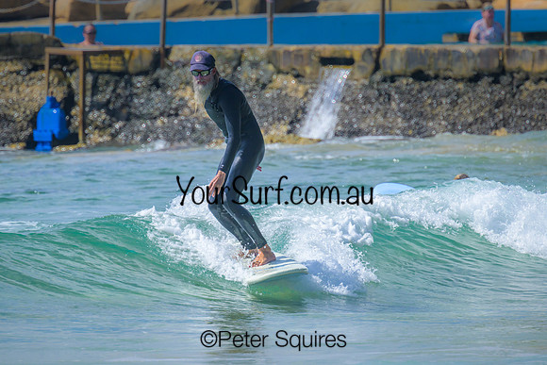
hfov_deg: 2.4
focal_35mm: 873
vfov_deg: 1.6
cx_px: 278
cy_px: 180
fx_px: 13274
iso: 800
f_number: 11
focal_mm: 800
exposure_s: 1/2000
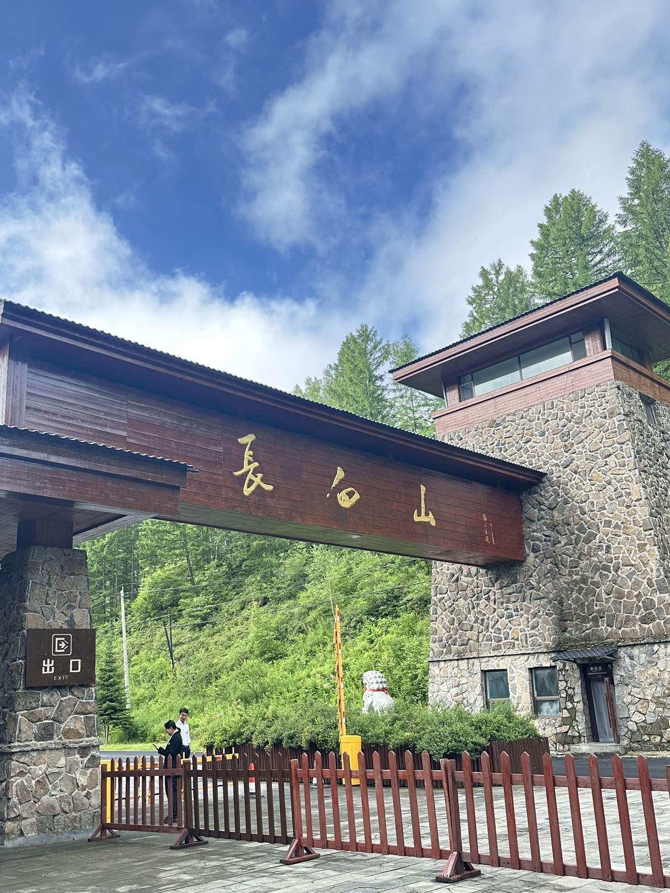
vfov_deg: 59.9
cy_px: 479
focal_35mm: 30
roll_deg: +2.8
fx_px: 774
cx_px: 272
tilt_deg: +17.2
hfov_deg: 46.6
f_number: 1.78
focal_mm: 6.86
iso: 80
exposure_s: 1/816
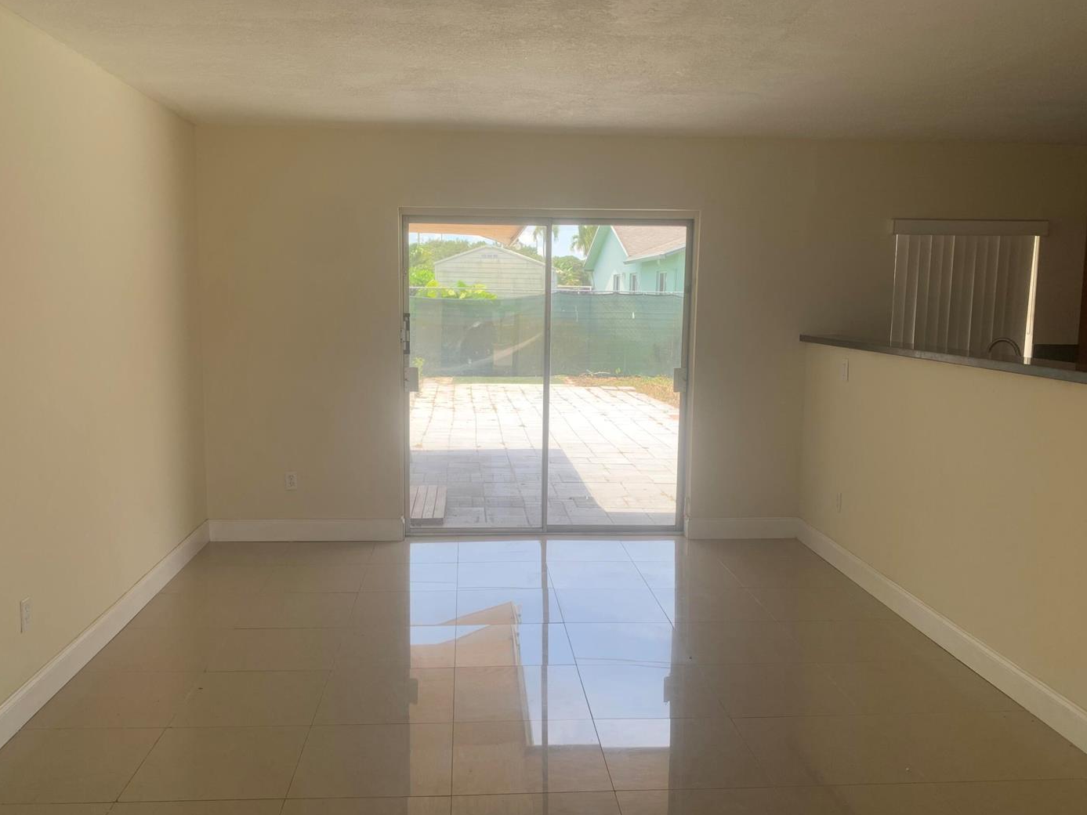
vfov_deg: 46.8
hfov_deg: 60.0
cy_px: 424
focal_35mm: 30
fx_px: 942
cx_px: 535
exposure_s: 1/235
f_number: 1.8
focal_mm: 4.25
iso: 25
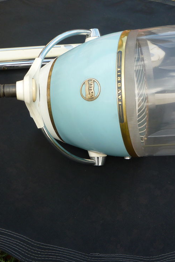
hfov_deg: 31.8
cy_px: 130
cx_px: 68
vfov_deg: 46.4
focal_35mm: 42
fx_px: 306
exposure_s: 1/160
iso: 100
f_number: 4
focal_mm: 5.2
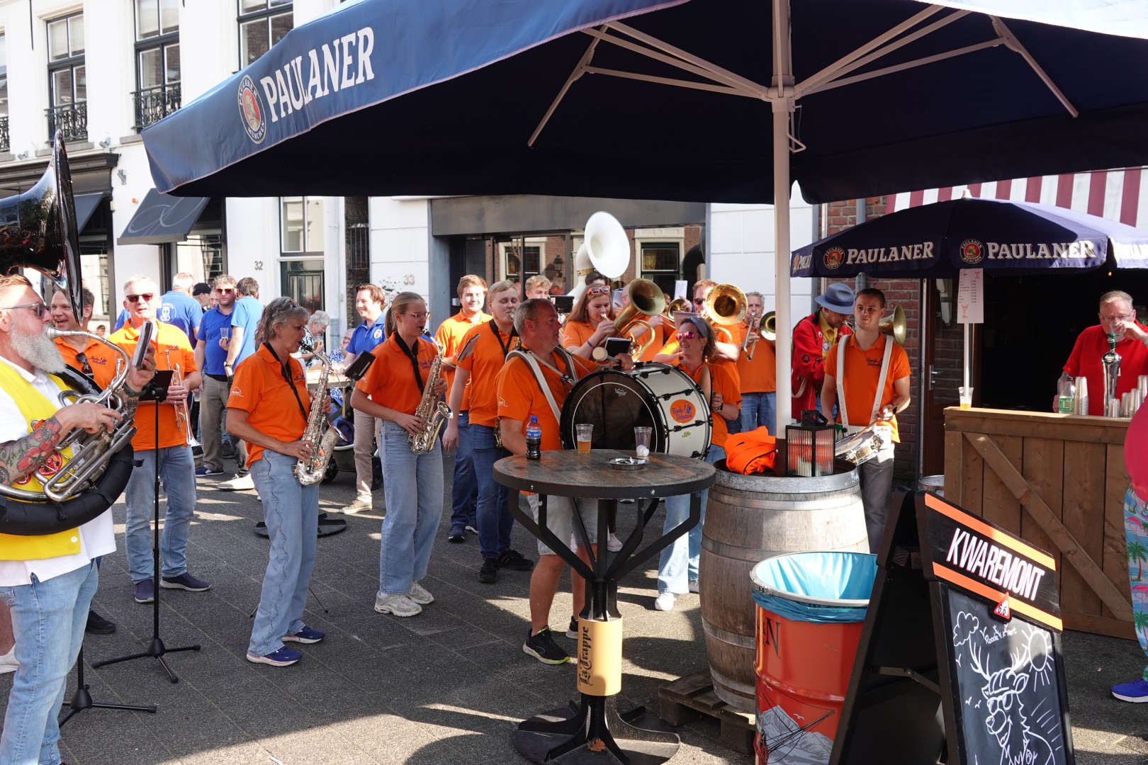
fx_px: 1084
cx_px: 574
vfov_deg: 38.9
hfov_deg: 55.8
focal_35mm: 34
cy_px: 382
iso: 100
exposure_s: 1/250
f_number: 3.2
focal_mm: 12.33
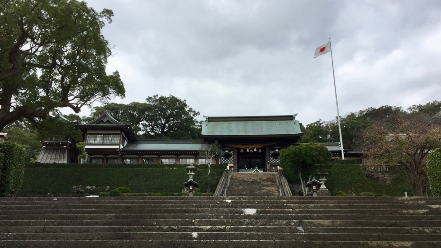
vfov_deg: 36.6
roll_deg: -0.6
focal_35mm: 32
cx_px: 221
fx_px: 374
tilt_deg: +21.1
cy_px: 143
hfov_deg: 61.0
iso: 32
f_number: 2.2
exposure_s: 1/842
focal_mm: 4.15
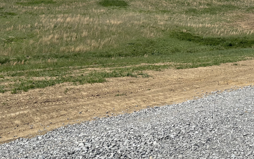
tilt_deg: -4.1
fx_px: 270
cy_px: 81
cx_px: 124
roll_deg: +0.2
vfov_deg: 32.8
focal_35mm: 39
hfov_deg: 50.4
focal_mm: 6.86
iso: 80
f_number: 1.78
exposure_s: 1/7042
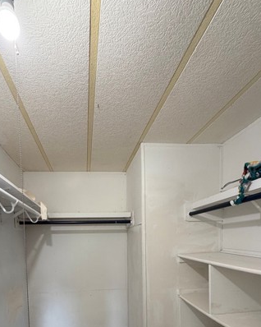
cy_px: 253
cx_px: 101
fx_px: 213
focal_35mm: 22
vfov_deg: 69.1
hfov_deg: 62.4
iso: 200
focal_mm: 2.22
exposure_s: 1/60
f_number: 2.2
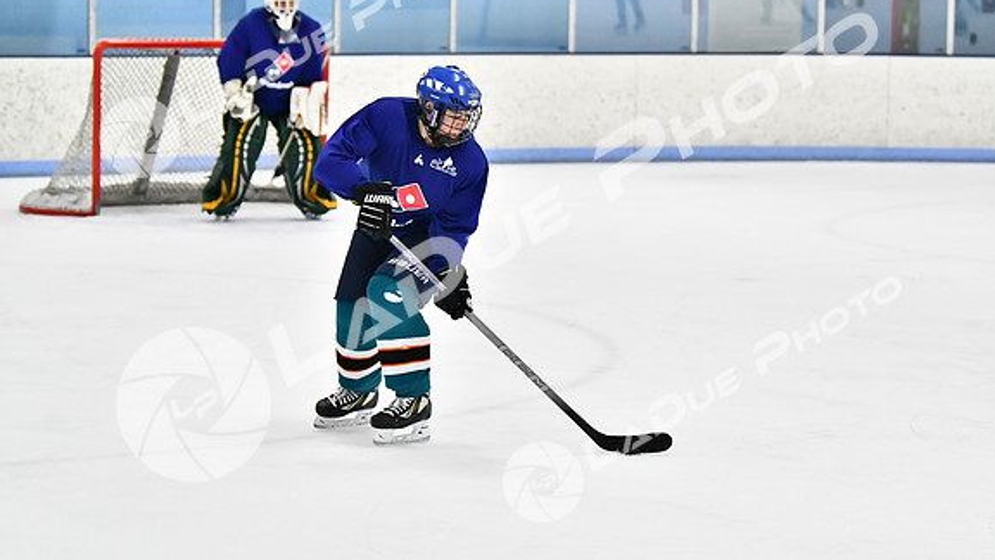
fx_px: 3588
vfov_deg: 8.9
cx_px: 499
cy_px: 227
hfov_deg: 15.8
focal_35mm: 136
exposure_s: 1/1250
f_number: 3.2
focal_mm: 86
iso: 6400
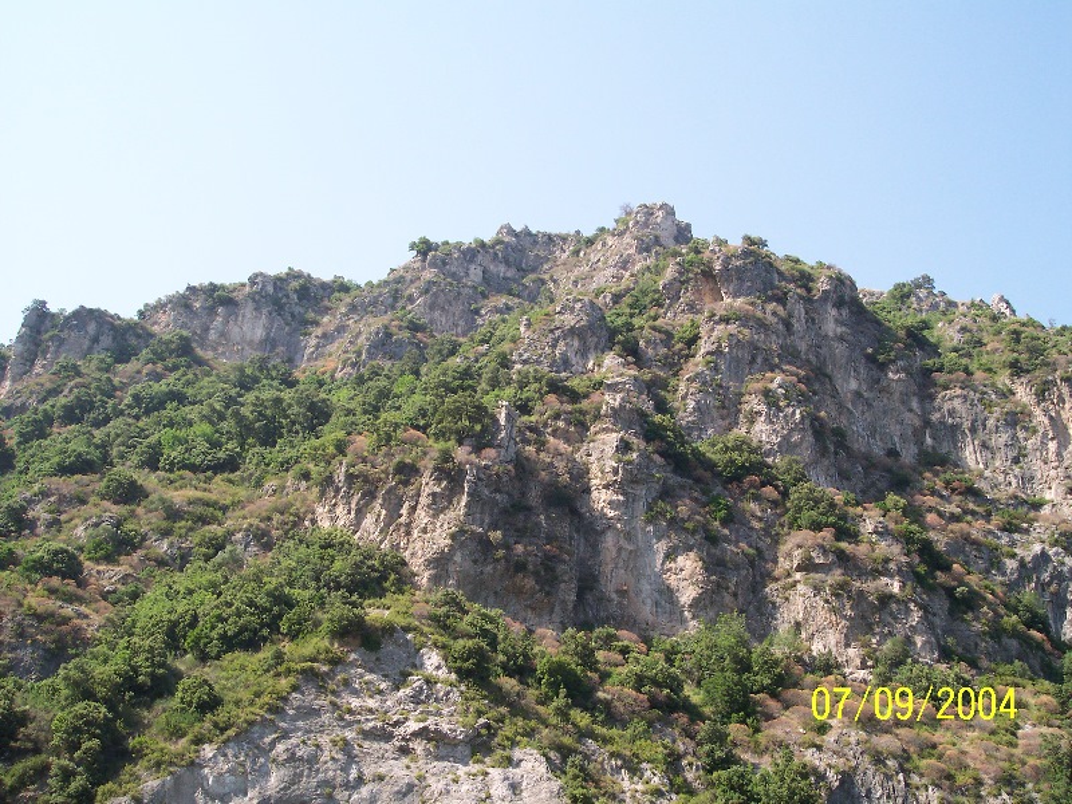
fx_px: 1177
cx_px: 536
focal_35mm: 38
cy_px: 402
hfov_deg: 49.0
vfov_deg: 37.7
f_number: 4.8
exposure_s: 1/250
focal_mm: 8
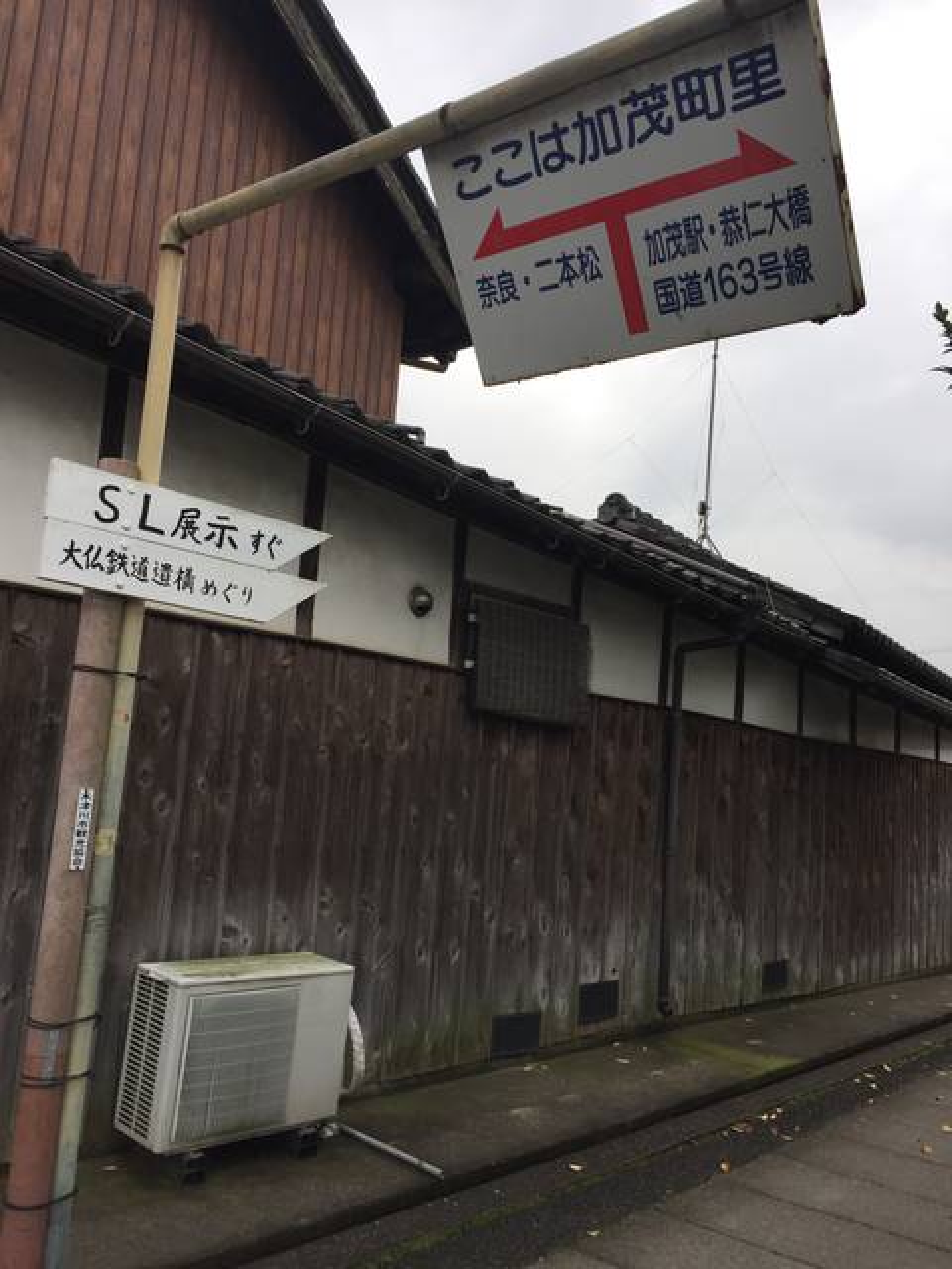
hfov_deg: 48.2
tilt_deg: +9.2
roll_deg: -3.9
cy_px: 634
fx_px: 1063
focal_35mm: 29
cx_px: 476
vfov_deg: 61.7
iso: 32
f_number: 2.2
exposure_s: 1/618
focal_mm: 4.15
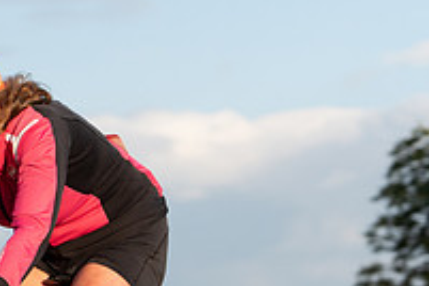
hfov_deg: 7.4
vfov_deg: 5.0
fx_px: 3289
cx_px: -114
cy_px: 312
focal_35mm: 276
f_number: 4
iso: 125
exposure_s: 1/640
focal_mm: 73
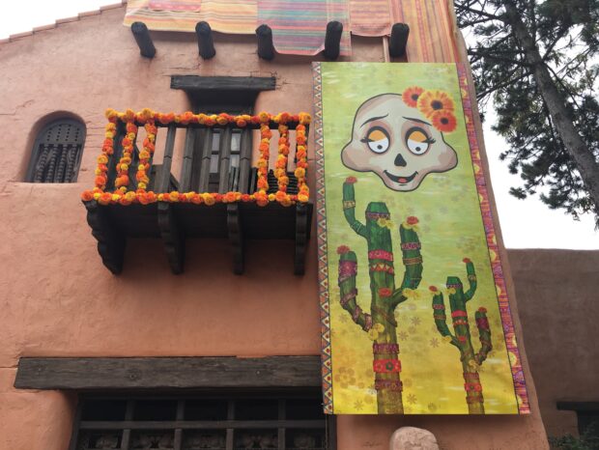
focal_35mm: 29
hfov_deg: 61.6
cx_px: 300
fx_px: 502
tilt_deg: +27.6
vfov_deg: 48.3
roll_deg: +0.7
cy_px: 225
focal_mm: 4.15
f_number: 2.2
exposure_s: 1/175
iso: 25
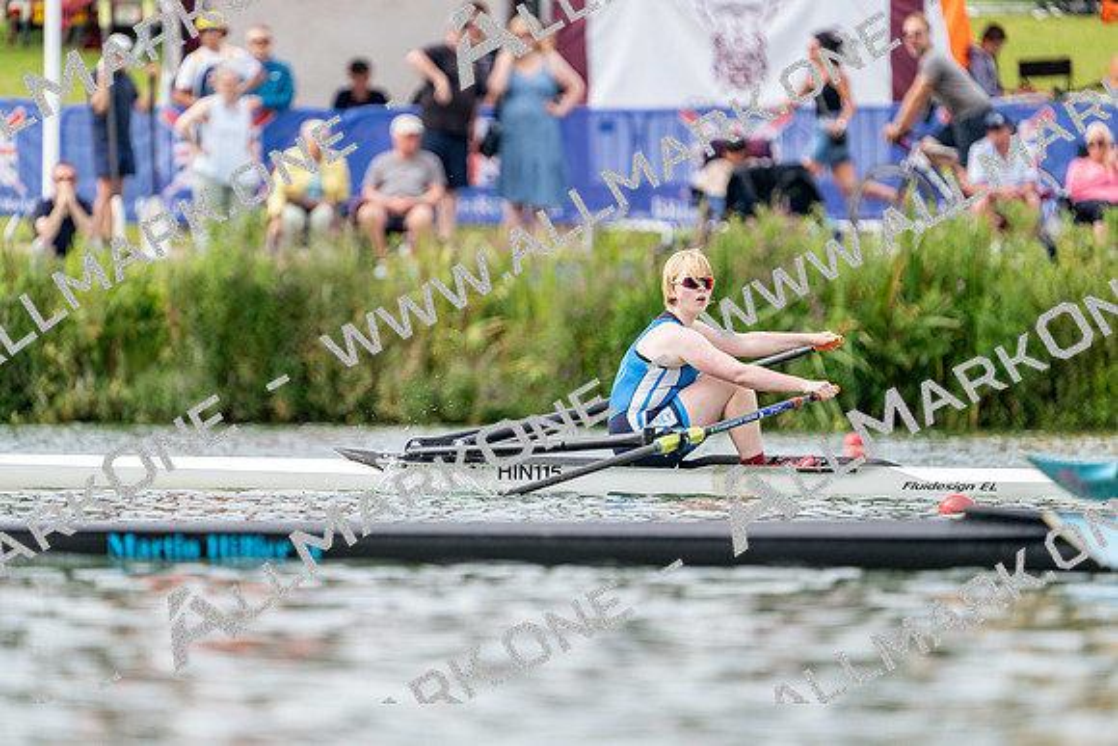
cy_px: 373
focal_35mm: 600
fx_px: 18637
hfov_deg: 3.4
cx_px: 559
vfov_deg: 2.3
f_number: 6.3
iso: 640
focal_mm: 600
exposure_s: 1/1600
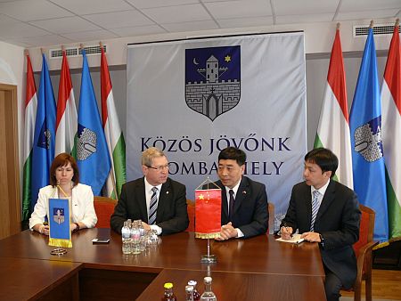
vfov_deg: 40.7
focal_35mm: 35
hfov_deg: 52.6
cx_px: 200
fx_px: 406
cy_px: 150
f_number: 2.8
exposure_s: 1/30
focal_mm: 7.4
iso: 100
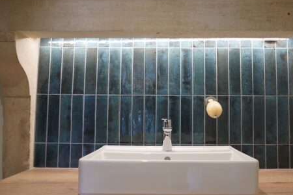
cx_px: 166
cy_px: 87
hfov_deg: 55.6
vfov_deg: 38.8
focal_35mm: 34
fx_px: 277
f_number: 4
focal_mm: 24
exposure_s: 1/30
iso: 320
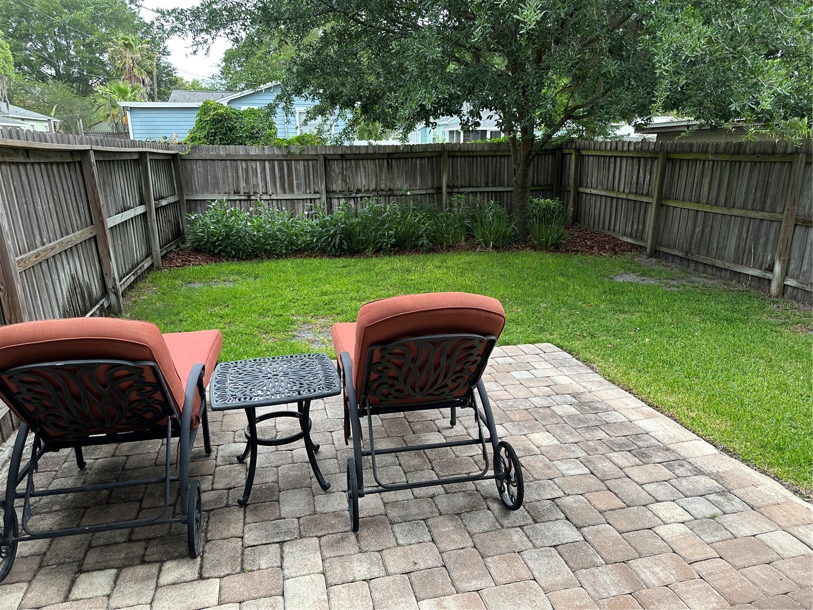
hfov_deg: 71.6
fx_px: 564
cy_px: 305
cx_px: 406
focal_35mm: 24
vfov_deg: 56.8
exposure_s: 1/327
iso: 80
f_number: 1.78
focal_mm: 6.86
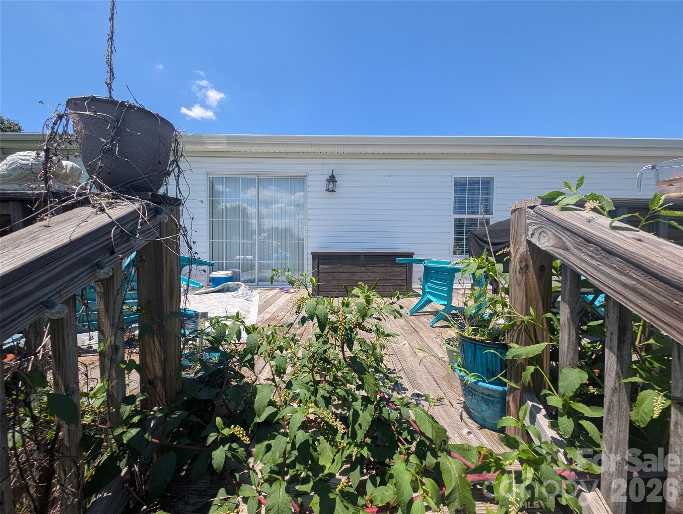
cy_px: 257
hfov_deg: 110.5
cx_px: 342
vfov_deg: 94.6
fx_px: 237
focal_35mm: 12
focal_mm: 2.23
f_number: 1.95
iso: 37
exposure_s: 1/1385
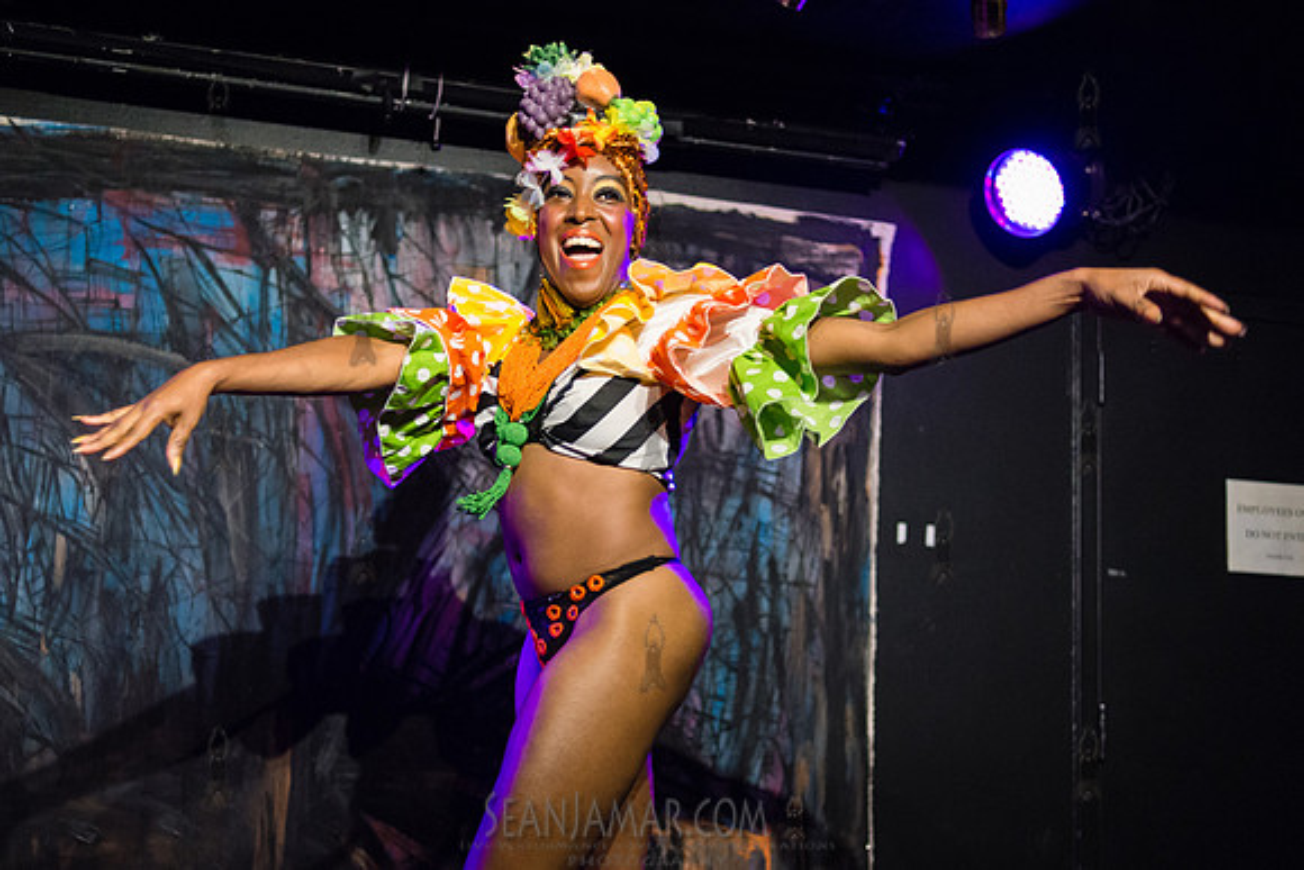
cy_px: 518
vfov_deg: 32.1
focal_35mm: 42
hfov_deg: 46.7
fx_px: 1510
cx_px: 609
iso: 3200
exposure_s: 1/400
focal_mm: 35
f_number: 2
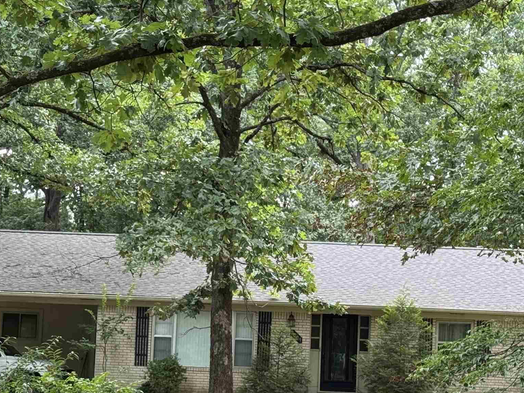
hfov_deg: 20.4
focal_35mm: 96
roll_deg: -2.6
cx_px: 279
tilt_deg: +1.7
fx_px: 1453
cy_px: 300
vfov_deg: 15.3
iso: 80
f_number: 1.78
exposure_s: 1/121
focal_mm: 6.76
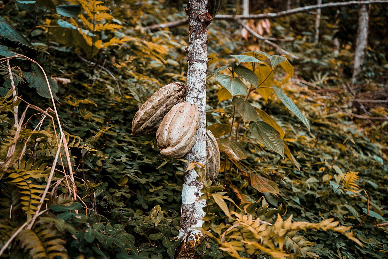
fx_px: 377
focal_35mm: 35
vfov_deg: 37.9
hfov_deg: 54.4
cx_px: 194
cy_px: 130
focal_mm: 35
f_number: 4
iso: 200
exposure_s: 1/200
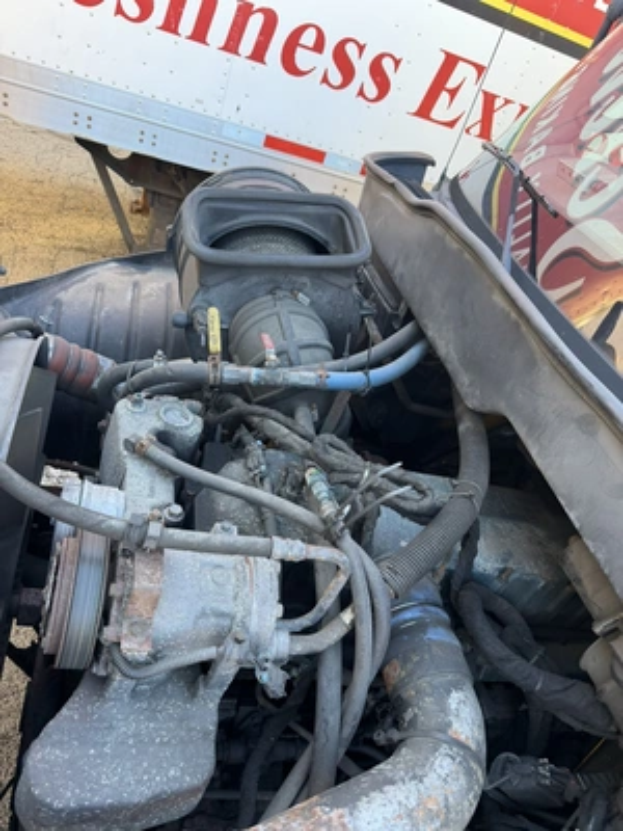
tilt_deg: -33.4
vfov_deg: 71.6
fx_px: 576
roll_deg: -21.5
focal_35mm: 24
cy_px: 416
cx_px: 312
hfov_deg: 56.8
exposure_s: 1/210
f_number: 1.78
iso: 160
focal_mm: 6.76
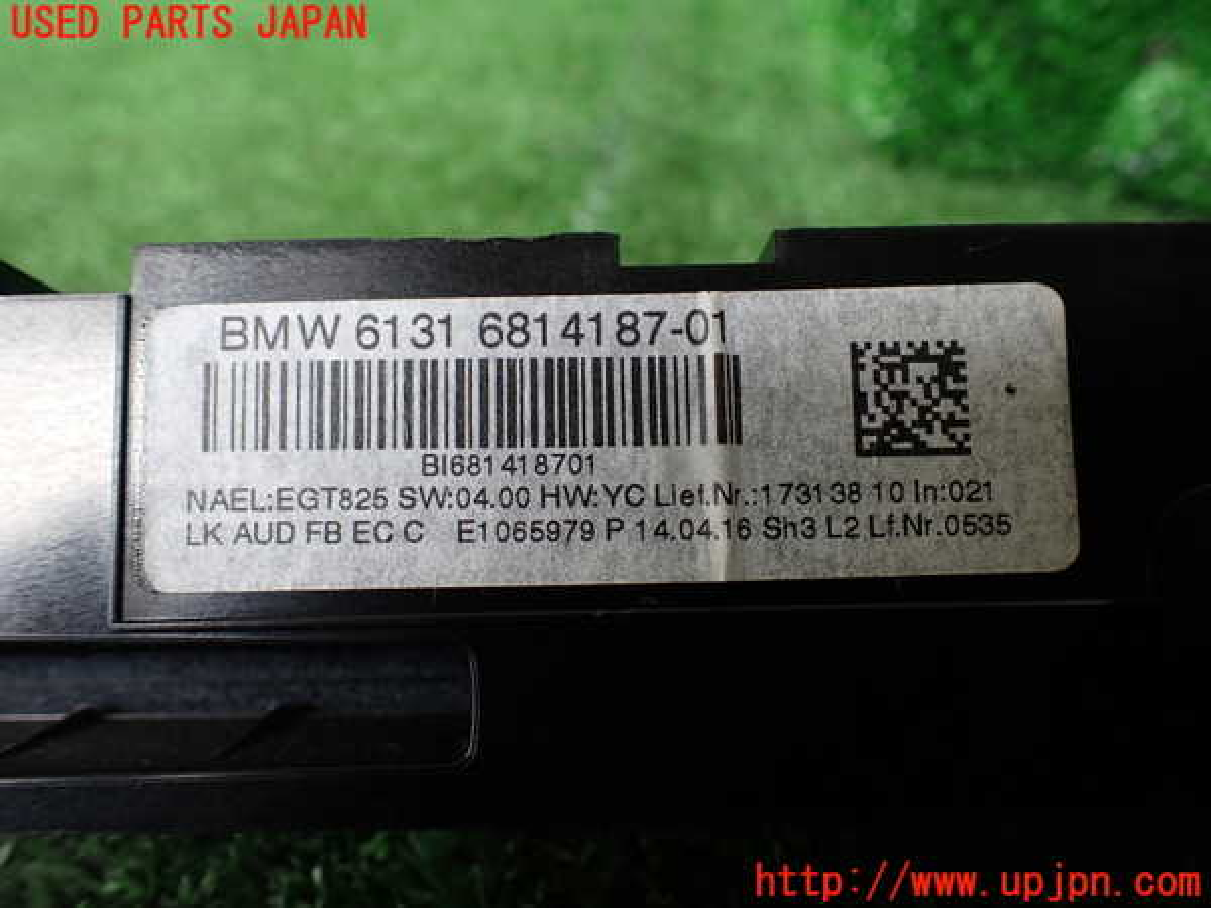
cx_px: 606
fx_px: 1050
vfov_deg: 46.8
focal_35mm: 30
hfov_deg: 60.0
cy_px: 454
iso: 160
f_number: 2.3
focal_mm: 5.4
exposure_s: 1/125
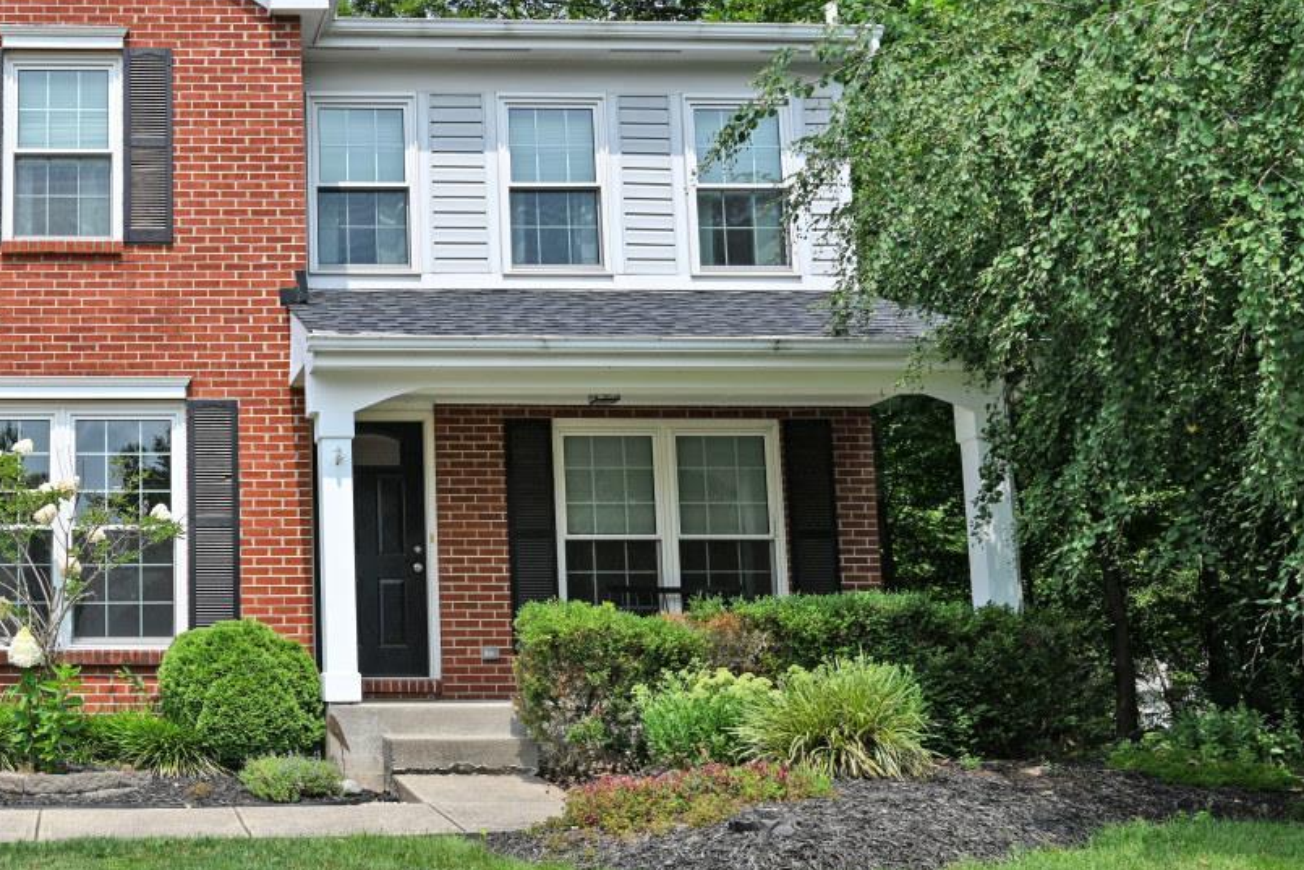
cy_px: 471
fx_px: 1485
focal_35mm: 41
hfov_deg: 43.1
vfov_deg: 32.6
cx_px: 115
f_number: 7.1
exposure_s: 1/400
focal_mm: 22
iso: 100
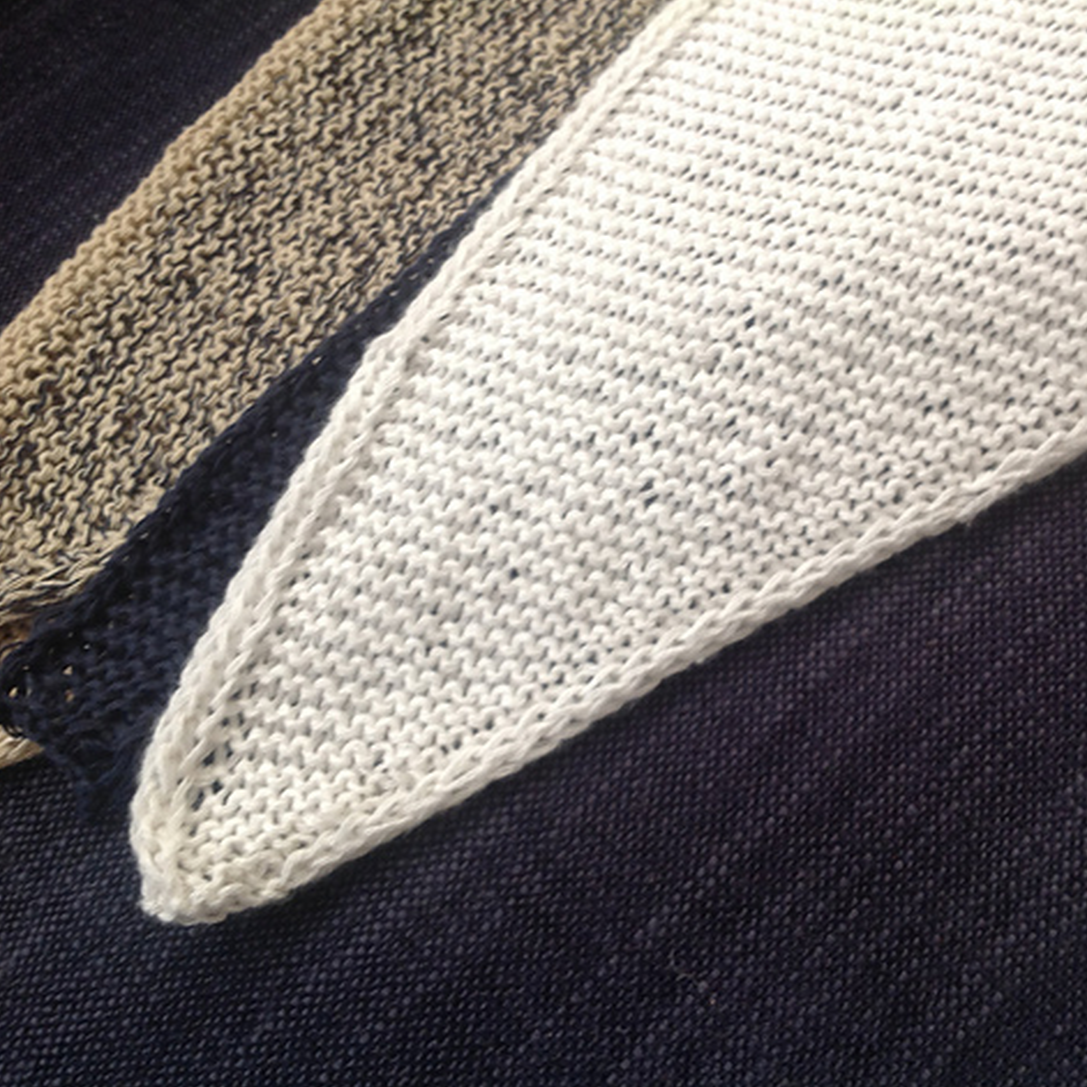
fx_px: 1492
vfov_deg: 40.0
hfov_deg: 39.7
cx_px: 685
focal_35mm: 42
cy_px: 542
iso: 50
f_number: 2.4
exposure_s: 1/40
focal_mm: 4.28
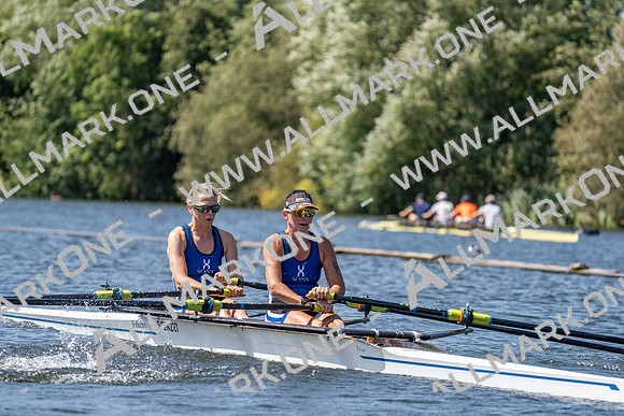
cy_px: 208
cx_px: 312
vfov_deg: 5.4
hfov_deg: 8.0
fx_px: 4456
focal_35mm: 257
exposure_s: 1/2000
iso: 320
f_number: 5.6
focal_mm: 257
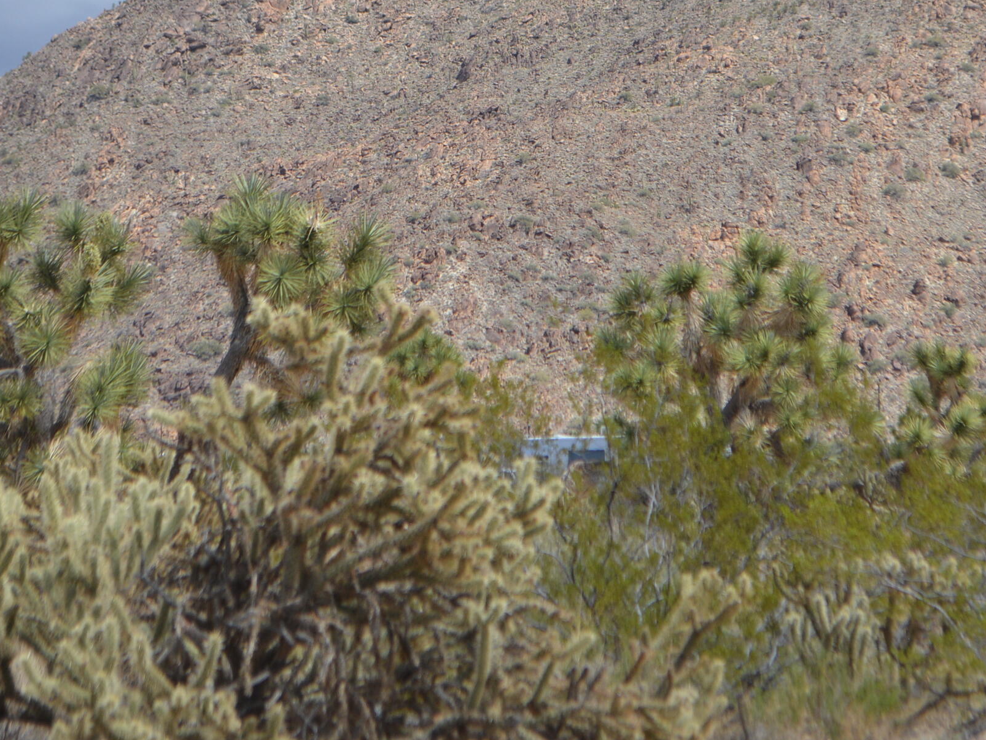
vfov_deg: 10.0
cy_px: 166
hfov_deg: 13.3
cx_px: 531
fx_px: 4213
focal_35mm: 148
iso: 400
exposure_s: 1/1600
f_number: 6.3
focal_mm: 55
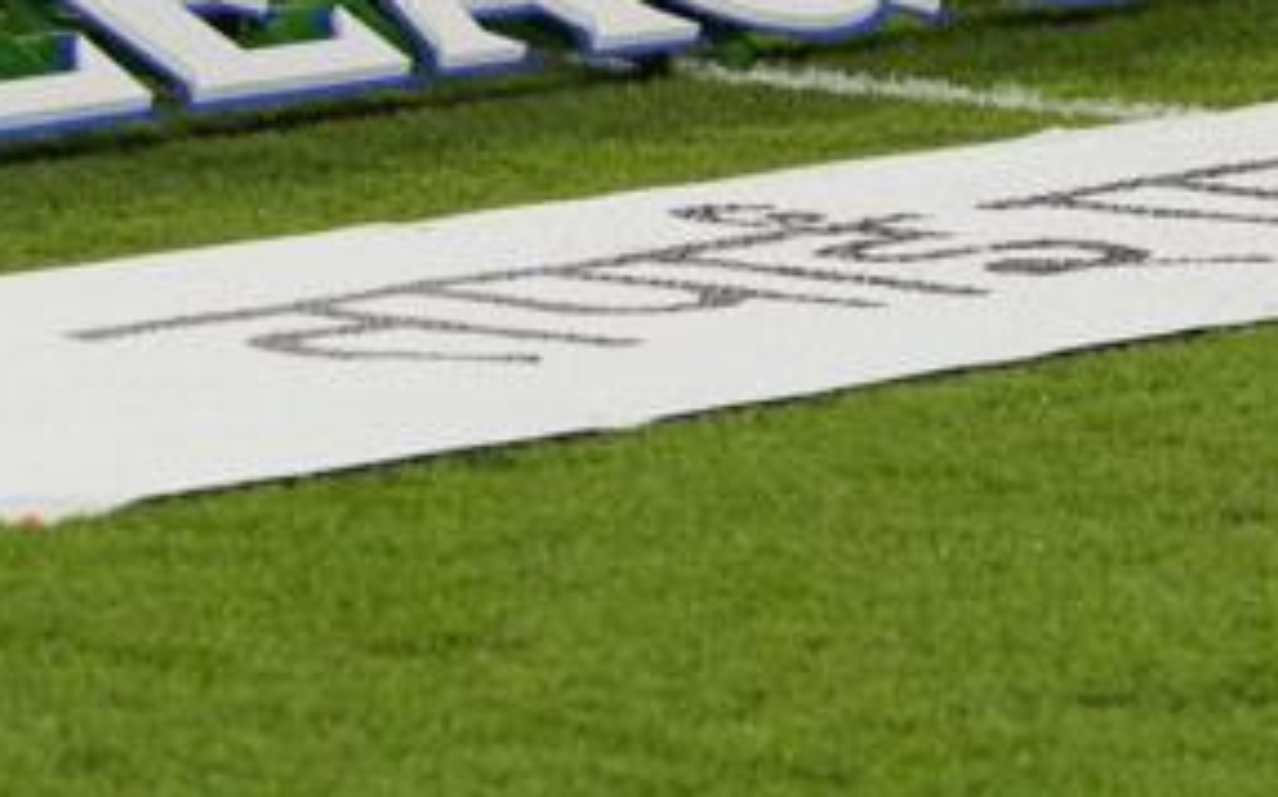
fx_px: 11013
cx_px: 334
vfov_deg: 4.1
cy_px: -142
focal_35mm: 316
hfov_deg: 6.6
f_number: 3.2
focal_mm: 77
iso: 1600
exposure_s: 1/2000
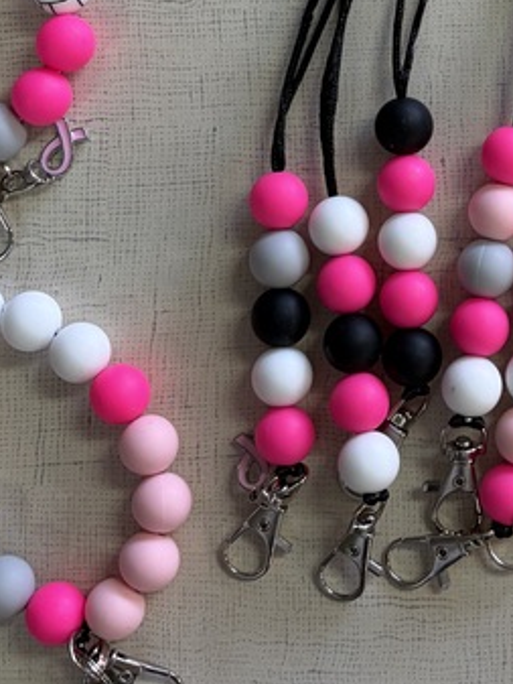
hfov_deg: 18.3
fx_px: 1560
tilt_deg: -83.9
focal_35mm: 79
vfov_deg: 23.7
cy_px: 14
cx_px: 499
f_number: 1.6
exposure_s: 1/92
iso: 125
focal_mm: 5.96
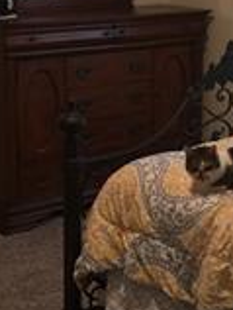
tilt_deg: -7.3
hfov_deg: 16.8
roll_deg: +0.1
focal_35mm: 88
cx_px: 147
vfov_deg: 22.0
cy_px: 71
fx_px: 788
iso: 125
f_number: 2.2
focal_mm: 4.15
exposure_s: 1/30
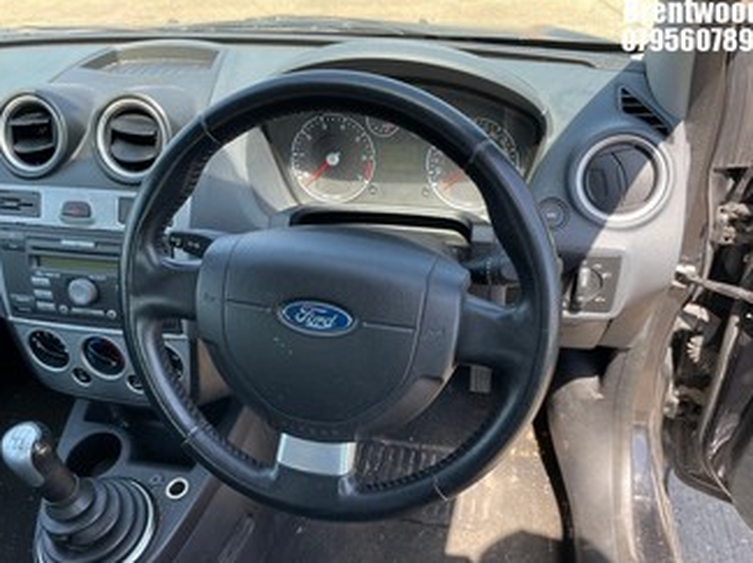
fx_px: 608
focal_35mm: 28
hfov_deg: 63.5
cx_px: 382
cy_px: 299
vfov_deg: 49.6
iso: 32
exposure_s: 1/198
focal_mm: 4.2
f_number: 1.6
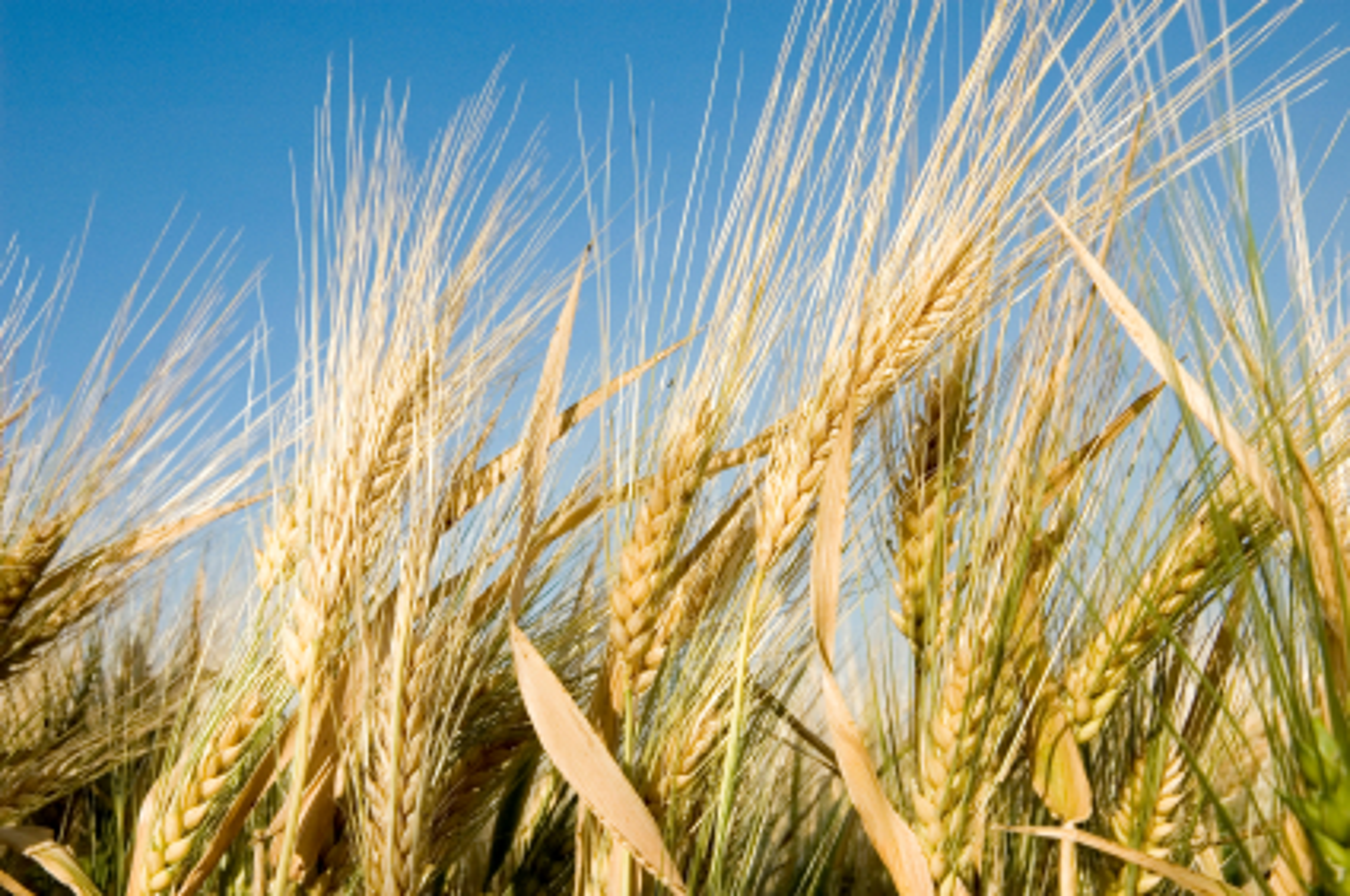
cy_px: 448
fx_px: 1573
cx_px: 675
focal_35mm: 42
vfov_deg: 31.8
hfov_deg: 46.5
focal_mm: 28
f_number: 13
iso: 200
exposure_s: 1/200
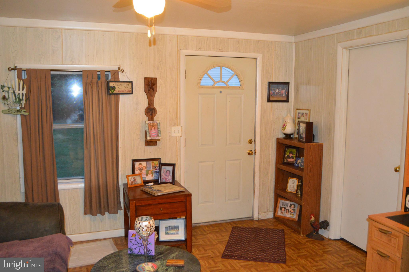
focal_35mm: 30
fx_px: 340
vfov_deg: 43.5
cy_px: 136
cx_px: 204
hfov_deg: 62.0
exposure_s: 1/30
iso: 1800
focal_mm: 20
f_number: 3.8
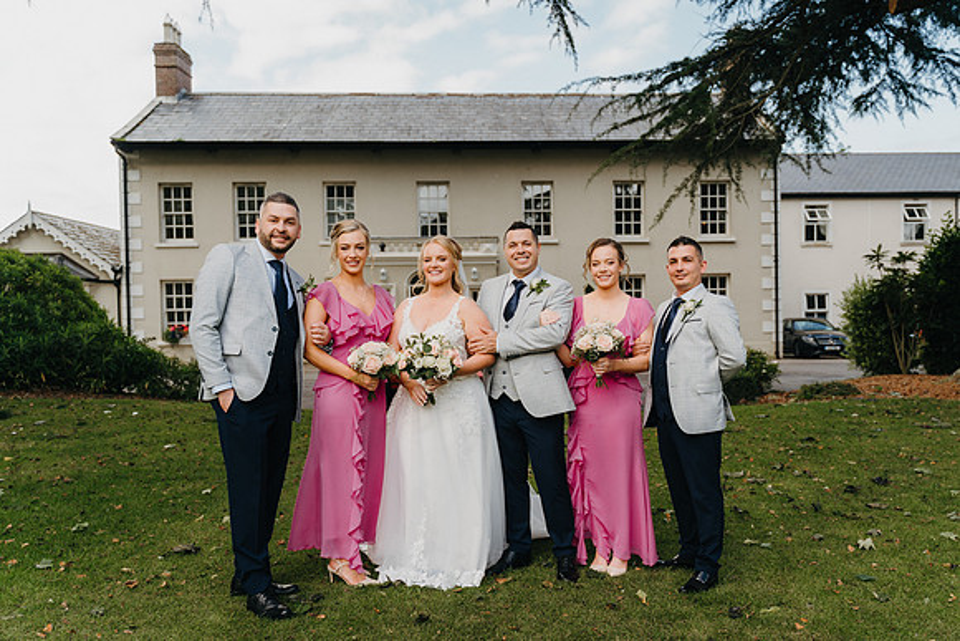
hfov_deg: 58.2
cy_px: 358
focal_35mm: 32
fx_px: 859
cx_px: 546
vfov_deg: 40.9
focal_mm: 28
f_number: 2.8
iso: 125
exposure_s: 1/500
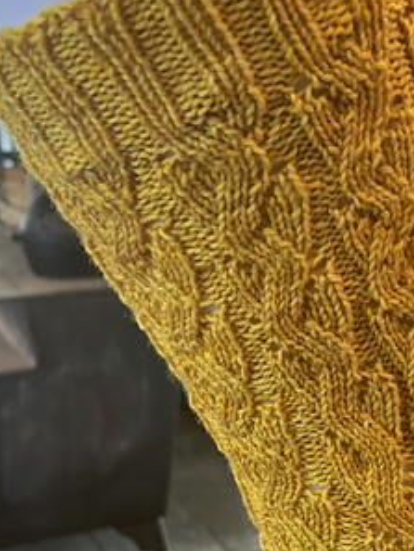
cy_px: 510
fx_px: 892
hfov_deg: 26.1
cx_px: 254
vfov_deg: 32.4
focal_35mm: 56
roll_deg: -2.0
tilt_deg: -25.5
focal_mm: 4.25
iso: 200
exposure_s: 1/60
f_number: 1.8
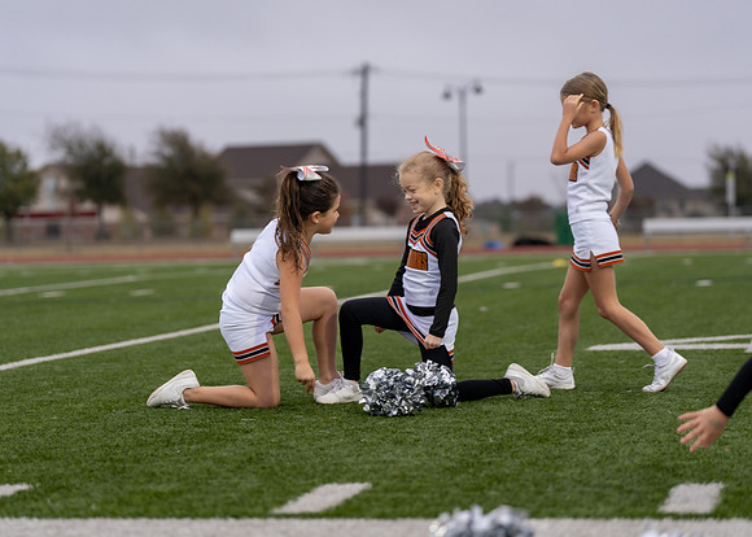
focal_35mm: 112
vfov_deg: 12.8
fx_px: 2394
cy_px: 268
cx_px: 376
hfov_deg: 17.9
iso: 500
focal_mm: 107
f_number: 2.8
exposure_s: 1/1000
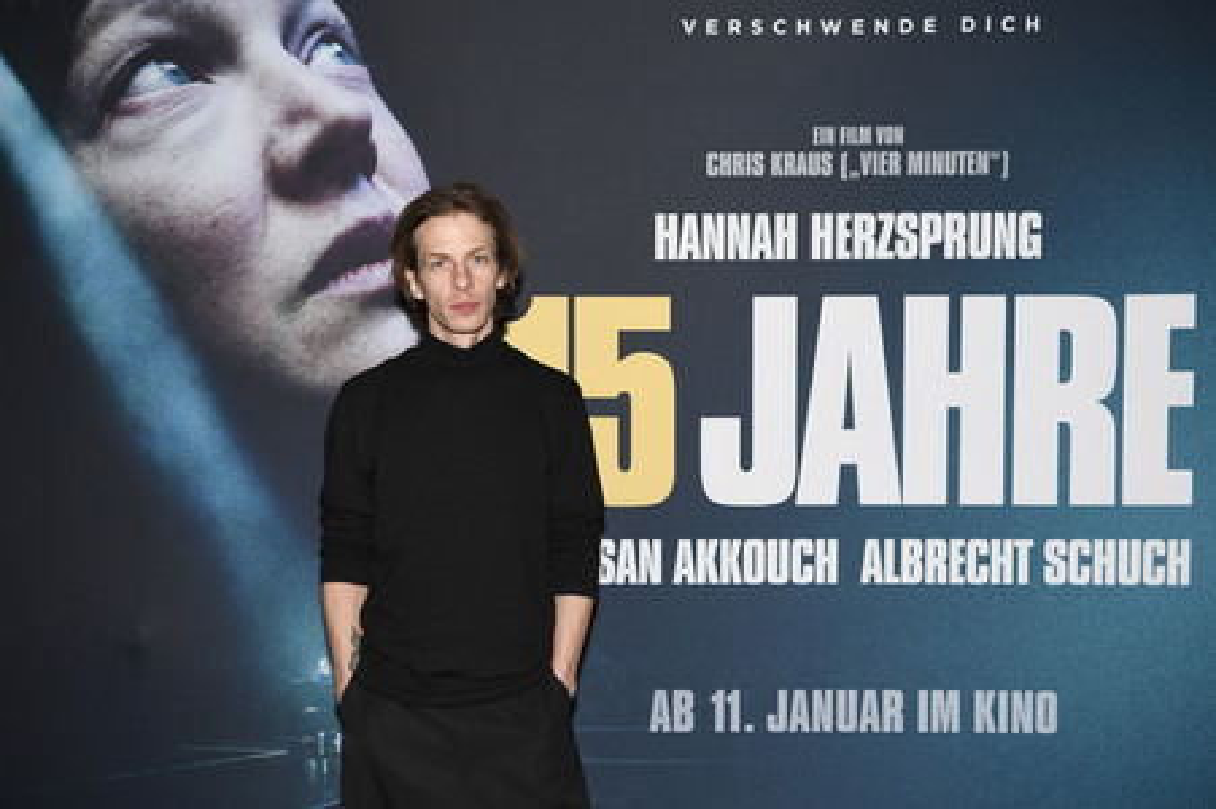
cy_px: 404
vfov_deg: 30.5
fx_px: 1485
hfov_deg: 44.5
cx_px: 608
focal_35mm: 44
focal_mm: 44
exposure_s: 1/2500
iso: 640
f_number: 4
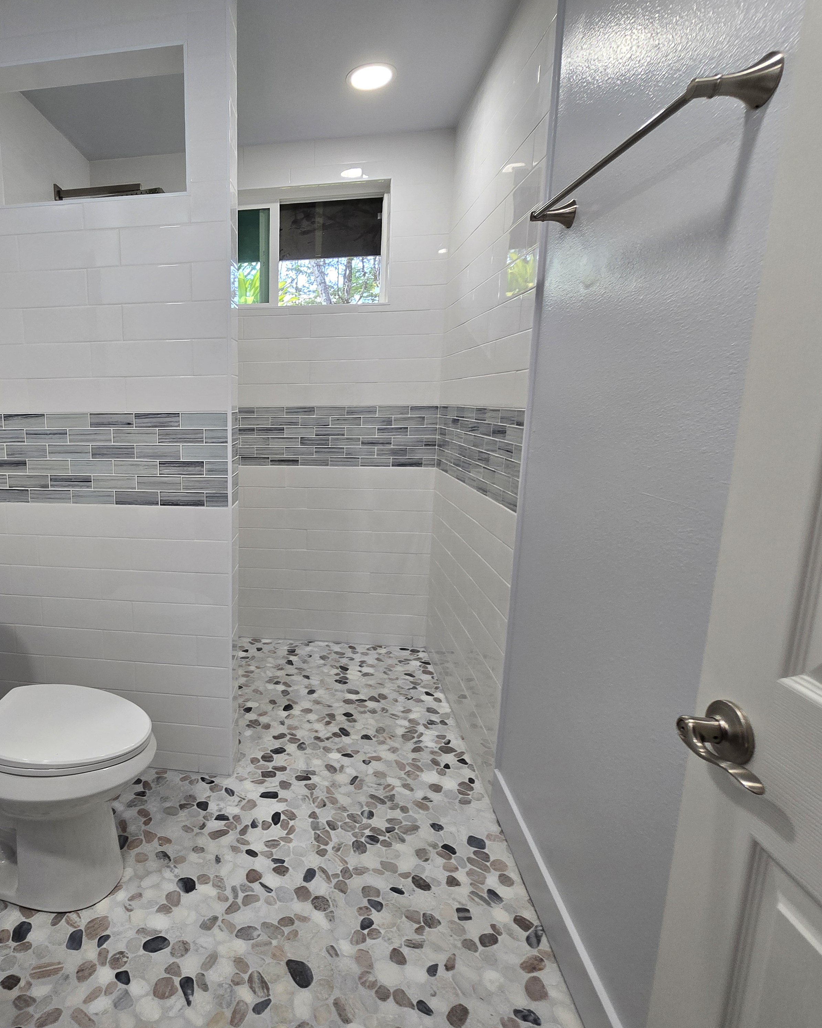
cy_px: 515
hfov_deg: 71.9
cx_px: 209
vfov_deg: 89.6
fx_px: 517
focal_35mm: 17
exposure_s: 1/60
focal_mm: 2.2
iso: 80
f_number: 2.2
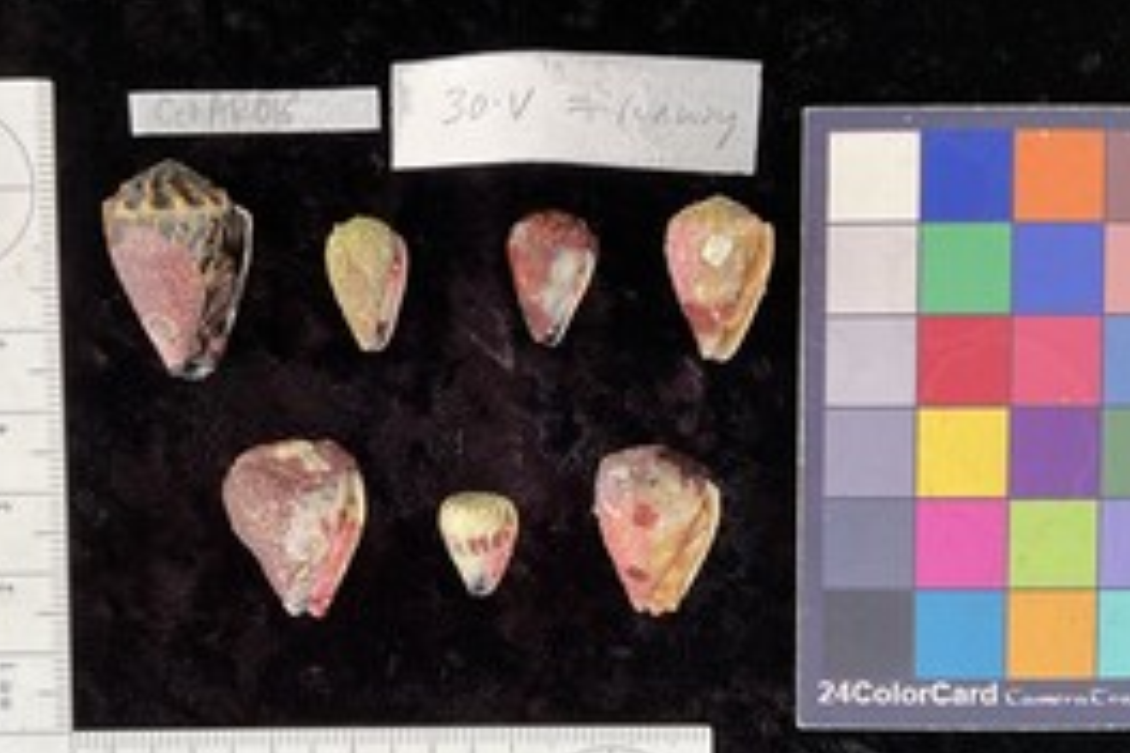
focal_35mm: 40
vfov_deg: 33.2
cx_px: 501
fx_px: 1255
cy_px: 468
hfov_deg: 48.4
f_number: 1.8
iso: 40
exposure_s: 1/60
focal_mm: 3
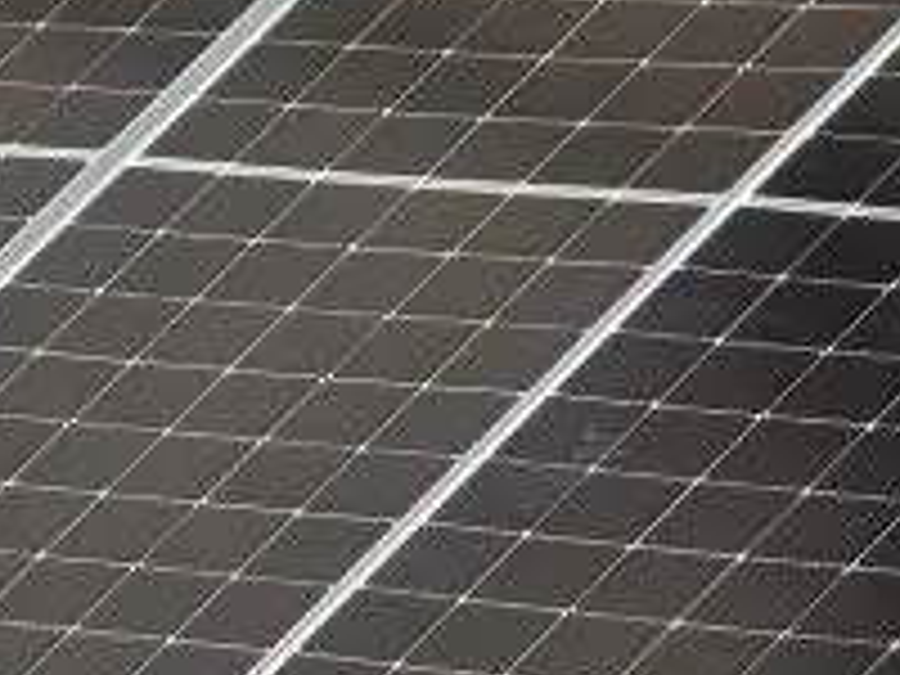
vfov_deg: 2.4
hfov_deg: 3.2
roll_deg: -0.9
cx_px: 986
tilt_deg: -2.2
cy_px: 81
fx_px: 15990
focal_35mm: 615
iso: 50
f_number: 2.8
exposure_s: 1/2212
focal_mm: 15.66
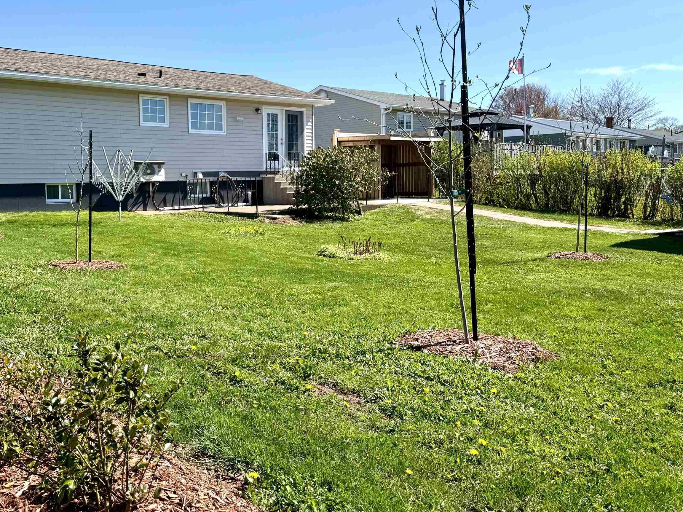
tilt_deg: -2.2
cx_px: 228
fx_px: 631
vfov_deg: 43.9
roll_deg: +2.4
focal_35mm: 32
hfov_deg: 55.6
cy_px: 207
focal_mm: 6.76
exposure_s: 1/3759
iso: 80
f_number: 1.78
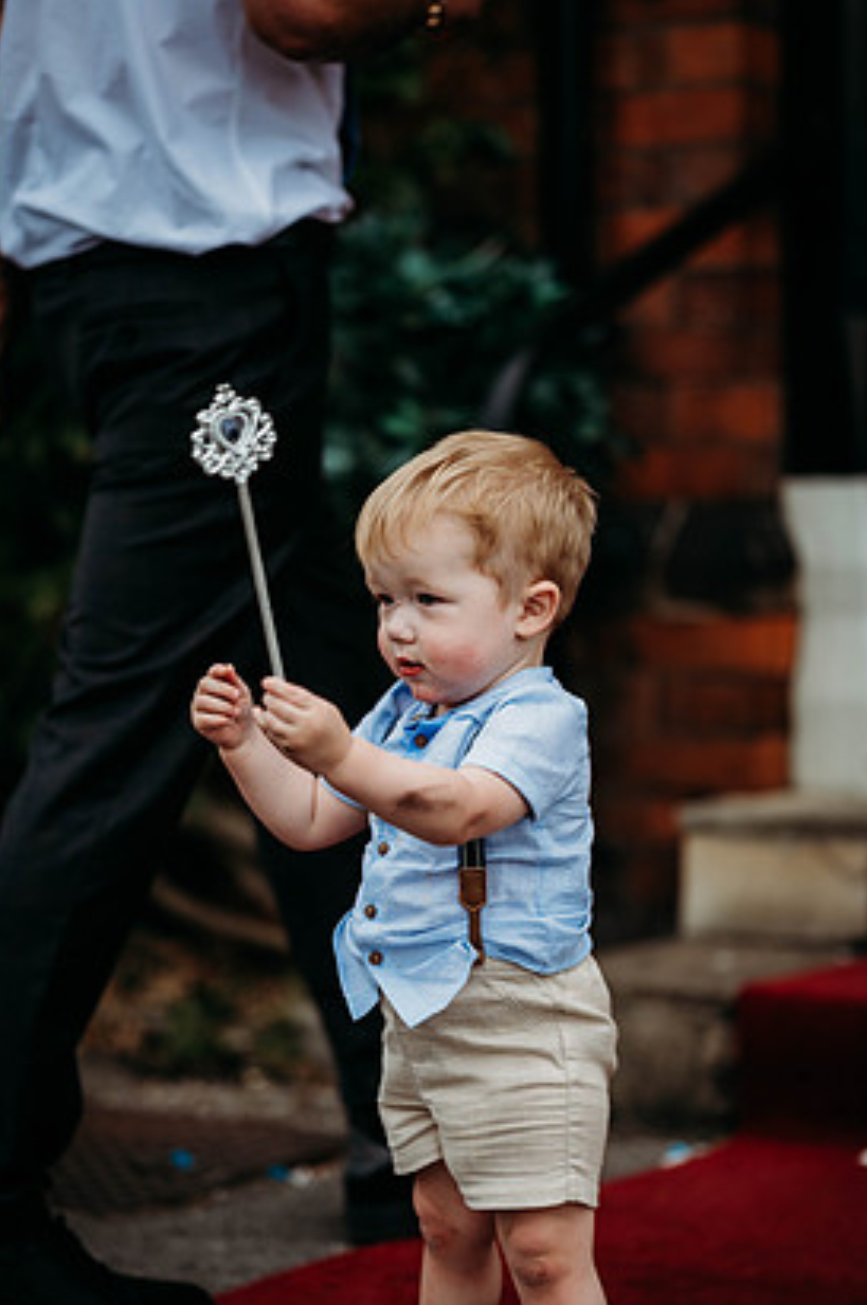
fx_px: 3368
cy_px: 711
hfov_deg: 14.7
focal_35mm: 93
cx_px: 440
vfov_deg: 21.9
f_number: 1.8
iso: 100
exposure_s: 1/400
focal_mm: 85
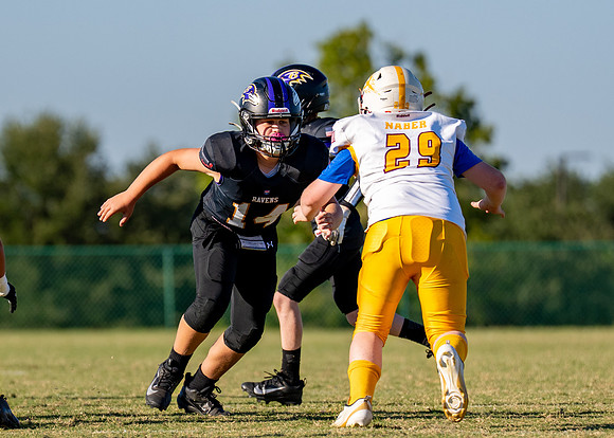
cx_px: 171
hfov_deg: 3.9
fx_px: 9049
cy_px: 282
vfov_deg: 2.8
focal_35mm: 519
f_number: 2.8
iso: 160
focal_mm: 200
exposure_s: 1/3200
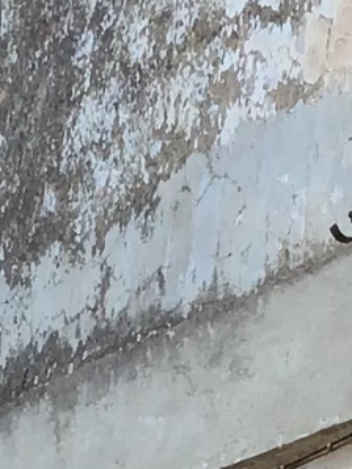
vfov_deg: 8.1
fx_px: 3293
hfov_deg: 6.1
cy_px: 569
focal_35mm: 243
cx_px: 461
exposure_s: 1/149
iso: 25
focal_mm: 3.3
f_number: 2.4
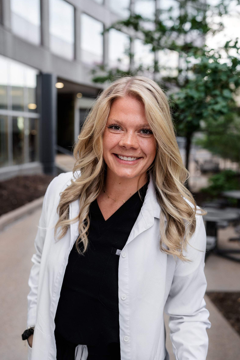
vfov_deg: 50.7
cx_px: 120
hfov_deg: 35.1
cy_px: 169
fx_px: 380
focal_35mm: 38
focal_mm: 35
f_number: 2.8
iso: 250
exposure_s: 1/125
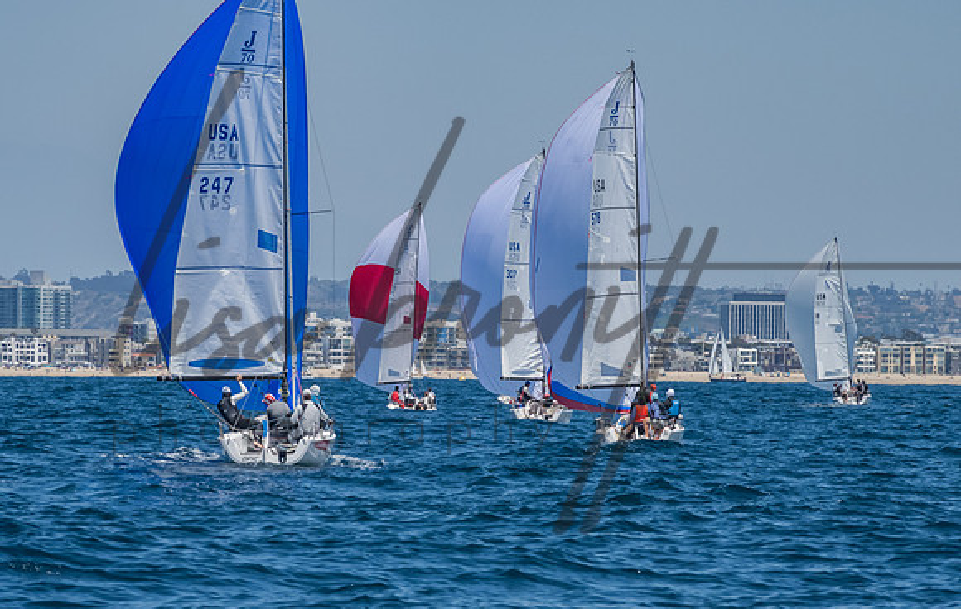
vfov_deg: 4.1
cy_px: 342
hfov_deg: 6.4
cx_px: 432
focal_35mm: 325
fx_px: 8545
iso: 640
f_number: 14
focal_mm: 190
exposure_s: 1/800
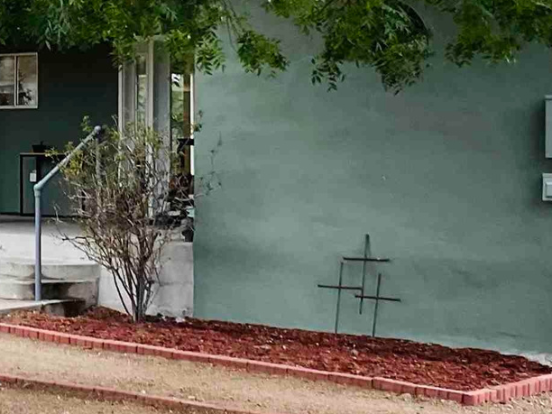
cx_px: 20
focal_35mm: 97
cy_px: 131
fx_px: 1547
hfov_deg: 19.7
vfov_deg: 15.2
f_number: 1.8
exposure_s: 1/120
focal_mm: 3
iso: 40
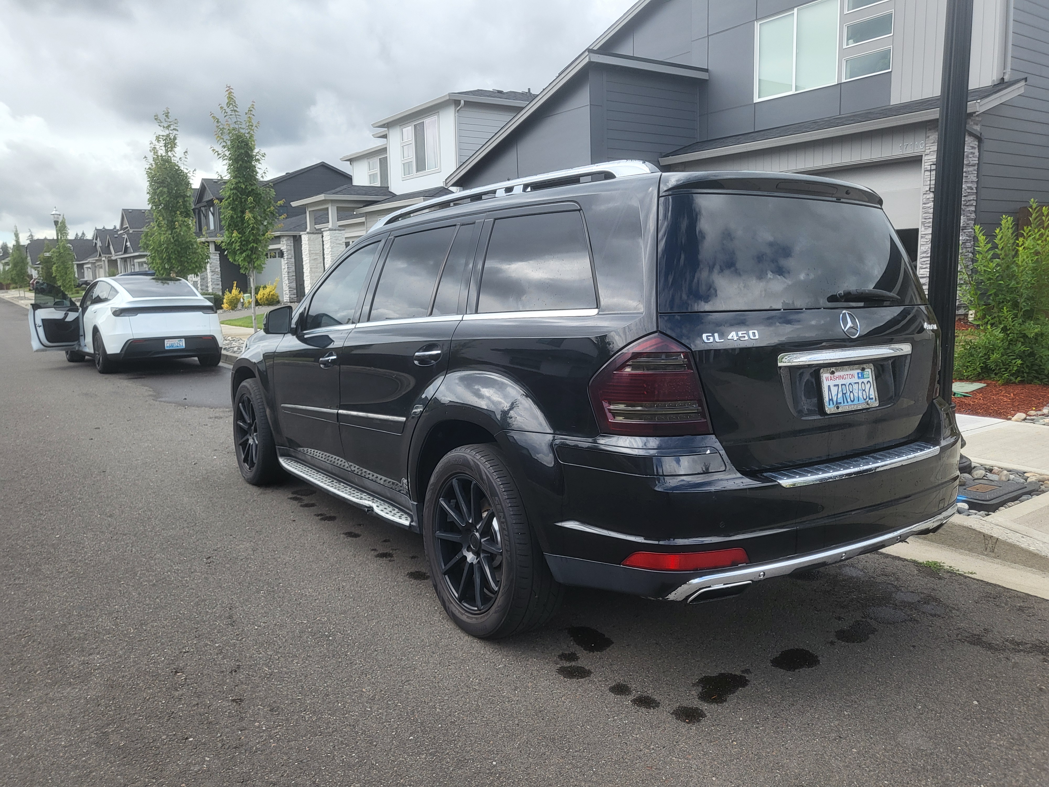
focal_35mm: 26
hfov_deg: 67.3
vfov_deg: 53.1
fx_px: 788
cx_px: 524
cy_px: 394
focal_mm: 4.25
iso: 50
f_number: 1.8
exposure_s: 1/1078
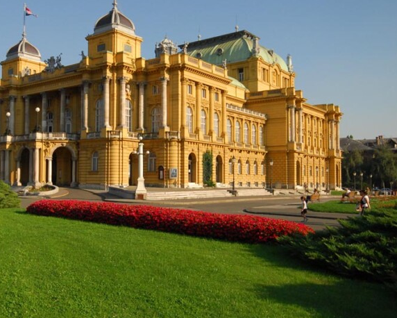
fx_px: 445
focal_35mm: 38
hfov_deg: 47.2
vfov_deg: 39.3
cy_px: 158
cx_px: 128
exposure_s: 1/1000
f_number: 8
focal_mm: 15
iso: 500
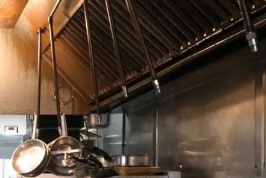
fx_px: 643
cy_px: 170
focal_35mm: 87
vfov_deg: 15.5
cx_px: -58
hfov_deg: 21.6
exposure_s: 1/50
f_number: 9
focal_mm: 24
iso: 2500
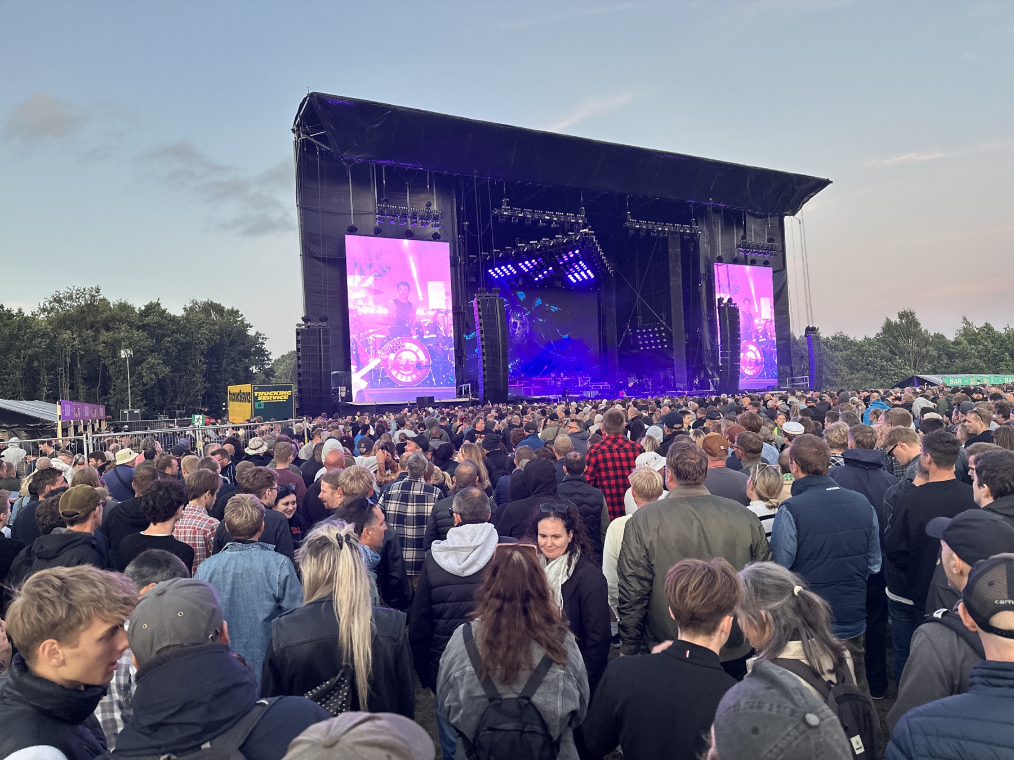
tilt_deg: +6.2
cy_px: 380
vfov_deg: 56.8
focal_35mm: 24
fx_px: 703
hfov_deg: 71.6
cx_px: 507
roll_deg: +3.2
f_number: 1.78
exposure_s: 1/80
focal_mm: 6.86
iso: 200
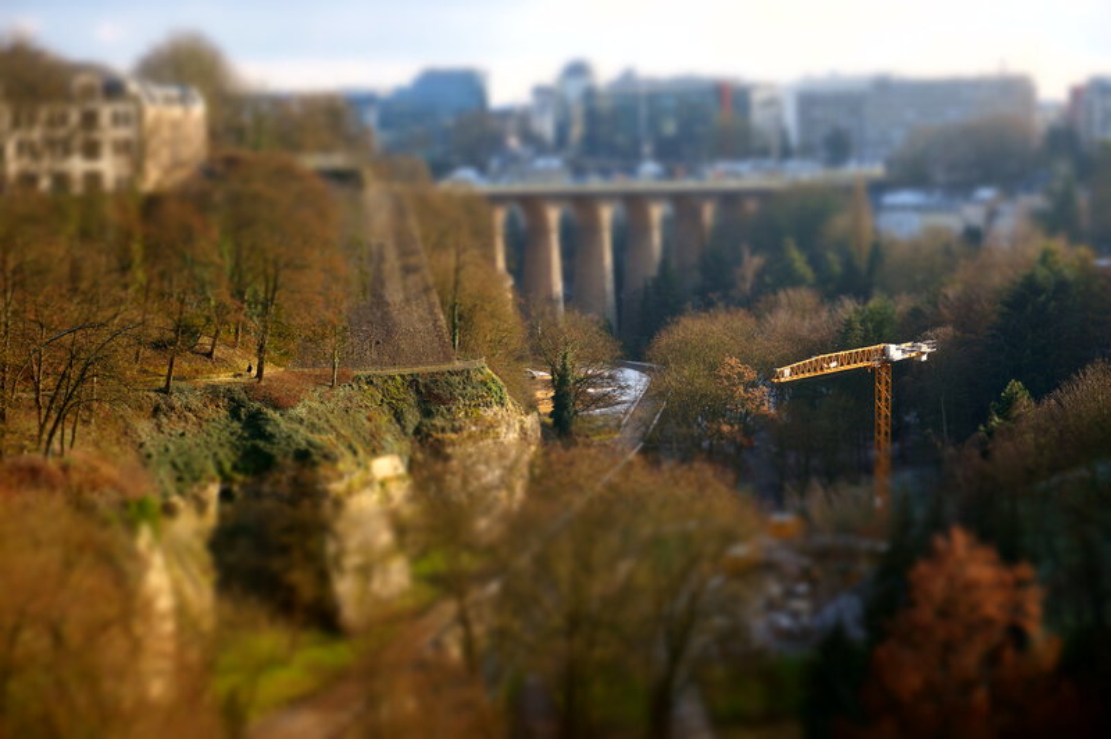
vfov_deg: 23.7
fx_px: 1758
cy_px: 370
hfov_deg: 35.1
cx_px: 556
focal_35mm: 57
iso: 100
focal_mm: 38
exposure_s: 1/100
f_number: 7.1
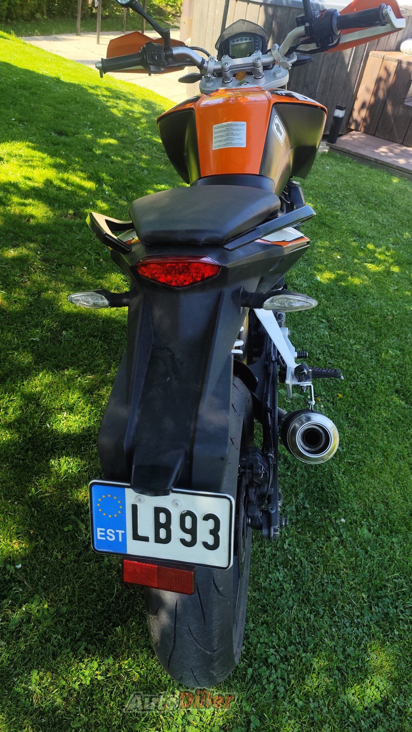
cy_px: 362
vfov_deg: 71.9
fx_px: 505
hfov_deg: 44.3
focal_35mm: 26
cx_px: 180
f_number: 1.65
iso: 50
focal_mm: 6.14
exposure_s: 1/280
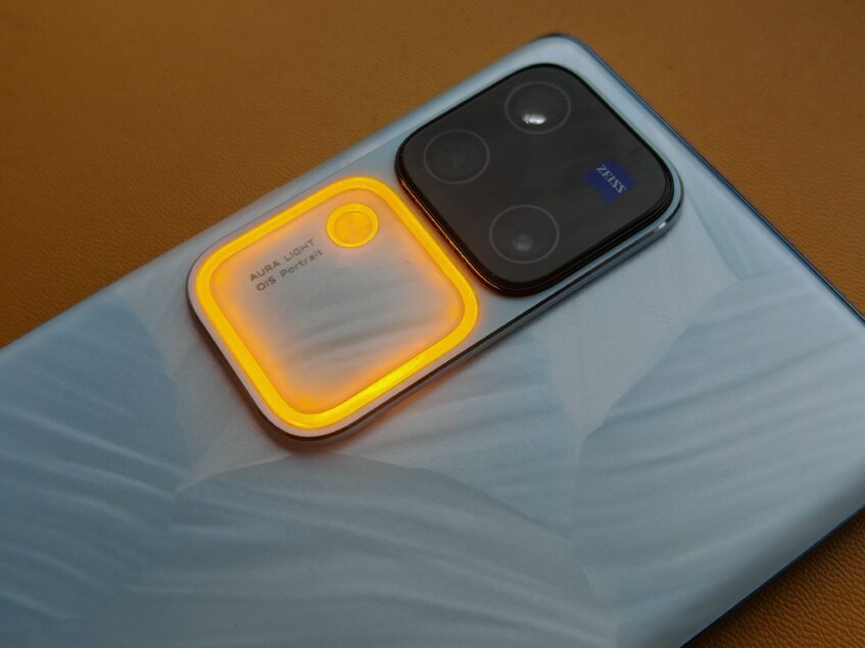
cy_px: 324
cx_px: 432
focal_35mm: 39
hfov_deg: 47.9
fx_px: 974
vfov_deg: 36.8
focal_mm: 6.83
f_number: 2
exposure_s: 1/250
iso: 64
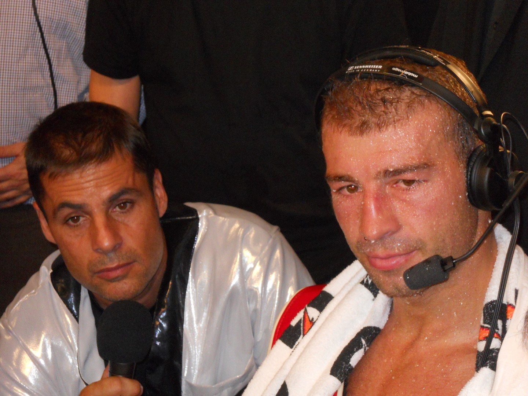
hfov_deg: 17.4
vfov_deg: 13.1
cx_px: 264
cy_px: 198
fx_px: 1724
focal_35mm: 113
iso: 500
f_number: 5.9
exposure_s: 1/60
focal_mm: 20.3
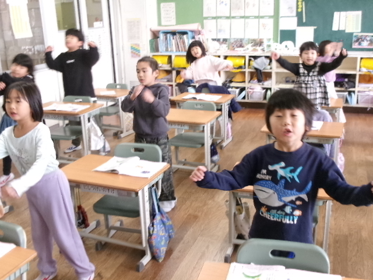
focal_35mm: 43
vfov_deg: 33.6
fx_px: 463
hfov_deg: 43.9
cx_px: 186
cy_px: 140
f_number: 4.7
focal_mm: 7.8
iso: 364
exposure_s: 1/34
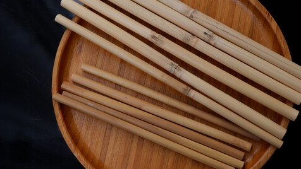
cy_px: 91
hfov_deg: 31.9
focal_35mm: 66
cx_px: 144
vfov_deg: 18.3
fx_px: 527
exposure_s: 1/420
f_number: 5.6
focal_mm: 33.3
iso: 200
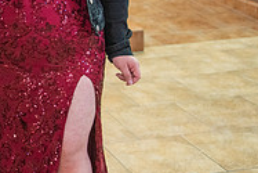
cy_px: -38
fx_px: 710
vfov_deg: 13.4
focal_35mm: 99
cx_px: -30
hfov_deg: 19.7
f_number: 2.8
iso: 2000
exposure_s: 1/160
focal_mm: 32
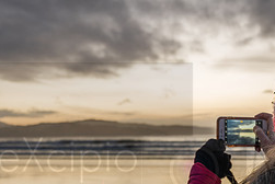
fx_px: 512
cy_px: 168
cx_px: 194
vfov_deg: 19.9
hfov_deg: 29.7
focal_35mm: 67
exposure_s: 1/6
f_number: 4
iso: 100
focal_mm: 29
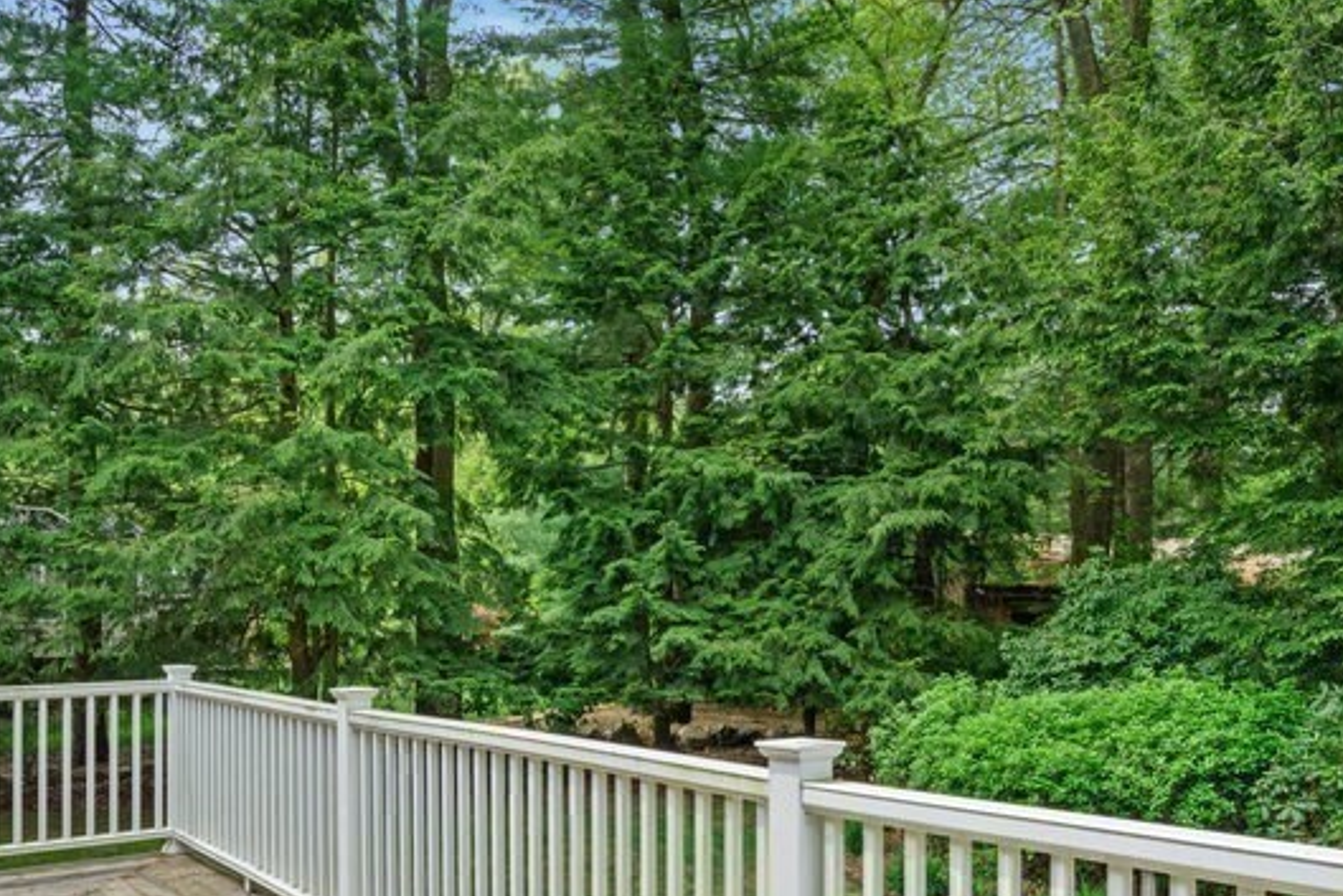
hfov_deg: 60.3
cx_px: 663
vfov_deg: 41.4
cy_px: 646
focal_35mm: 31
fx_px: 1157
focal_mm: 16
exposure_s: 1/200
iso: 800
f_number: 11
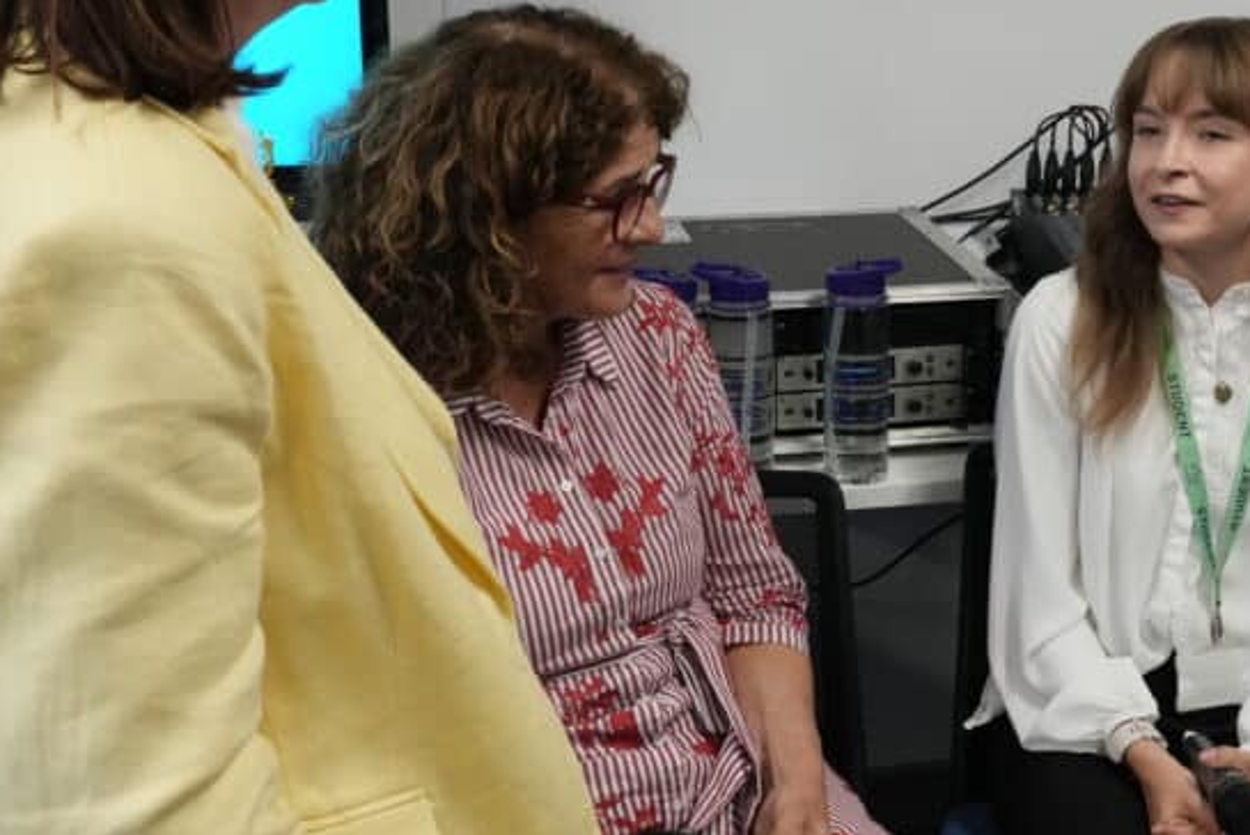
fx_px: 2154
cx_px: 1005
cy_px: 265
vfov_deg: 21.8
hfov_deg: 31.5
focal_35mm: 62
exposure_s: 1/40
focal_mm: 33
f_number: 13
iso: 4000
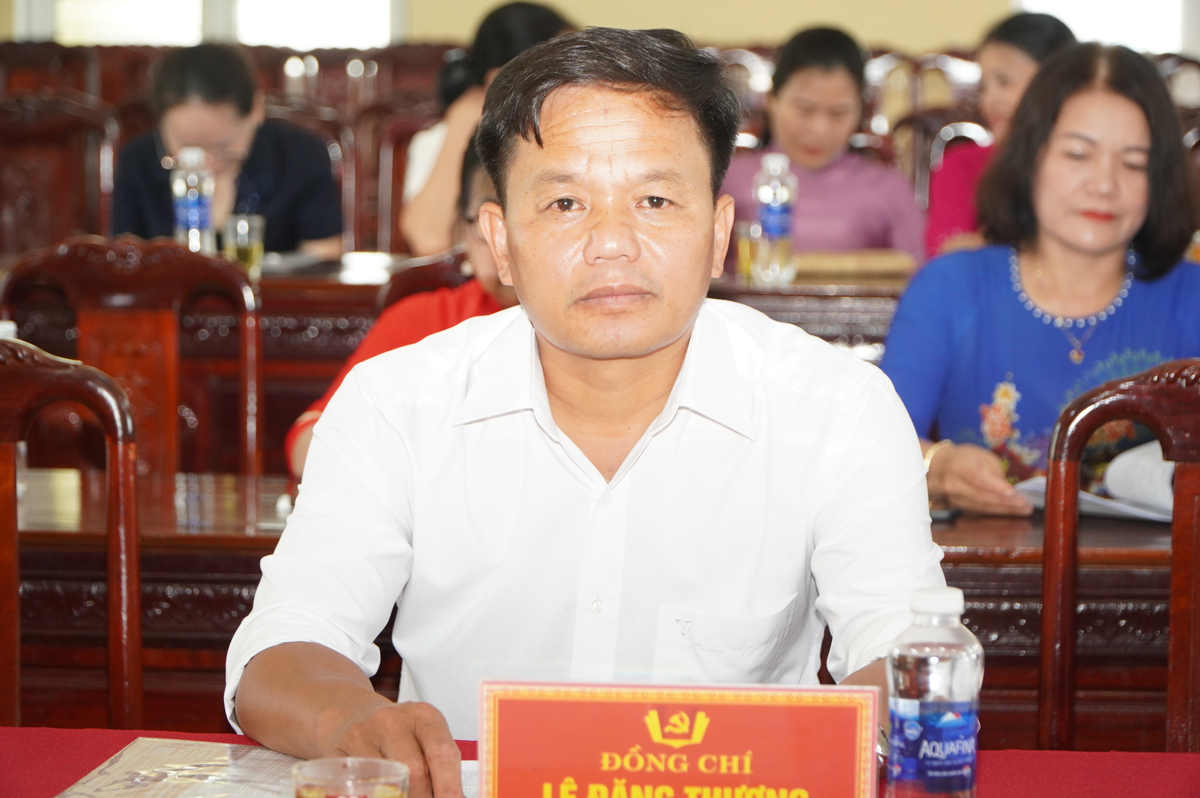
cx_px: 600
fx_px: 3447
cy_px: 399
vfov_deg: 13.2
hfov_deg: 19.7
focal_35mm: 104
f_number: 4
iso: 1000
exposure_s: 1/125
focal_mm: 69
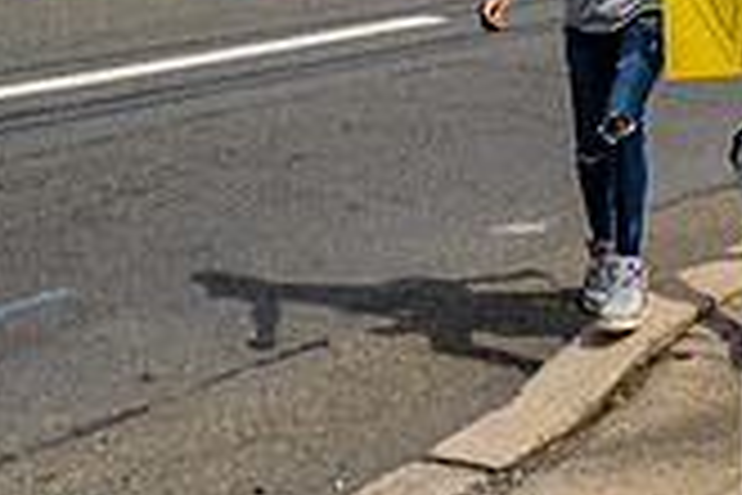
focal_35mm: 102
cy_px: -65
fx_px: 2102
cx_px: 913
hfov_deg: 18.8
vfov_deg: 13.1
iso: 200
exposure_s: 1/3200
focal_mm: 29
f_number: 4
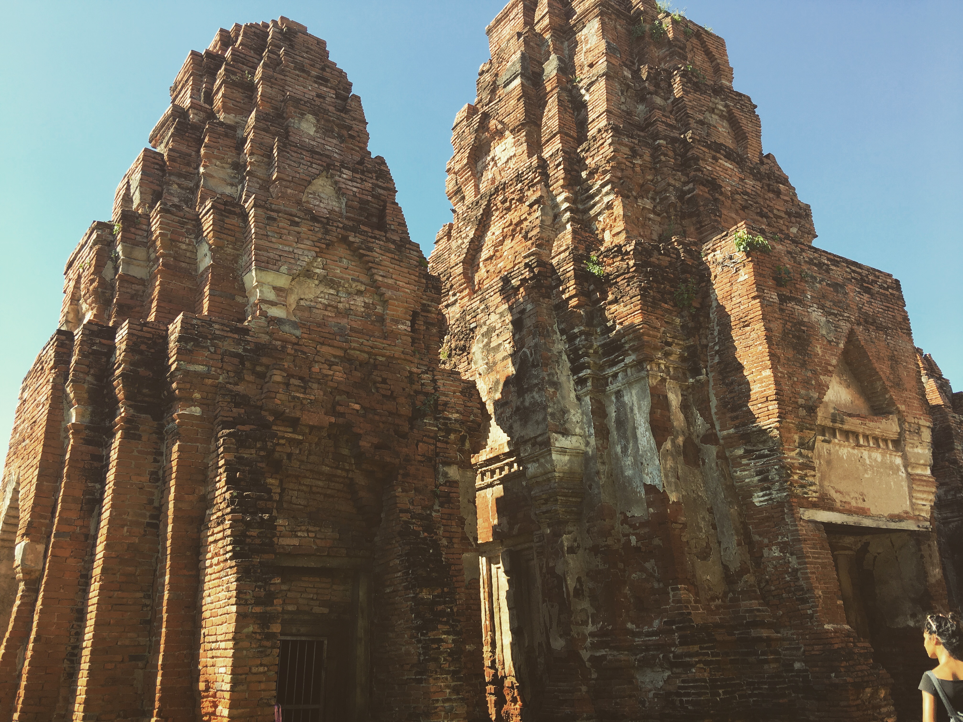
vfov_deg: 48.2
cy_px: 361
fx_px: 807
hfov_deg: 61.7
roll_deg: +1.9
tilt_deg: +19.7
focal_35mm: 29
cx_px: 482
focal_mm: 4.15
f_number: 2.2
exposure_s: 1/509
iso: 25
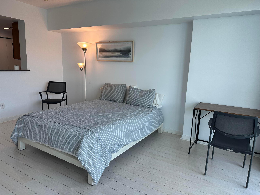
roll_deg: -2.0
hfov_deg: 71.6
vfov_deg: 56.8
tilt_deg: -10.6
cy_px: 98
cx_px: 130
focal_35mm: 24
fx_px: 180
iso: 80
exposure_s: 1/349
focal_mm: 6.86
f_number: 1.78
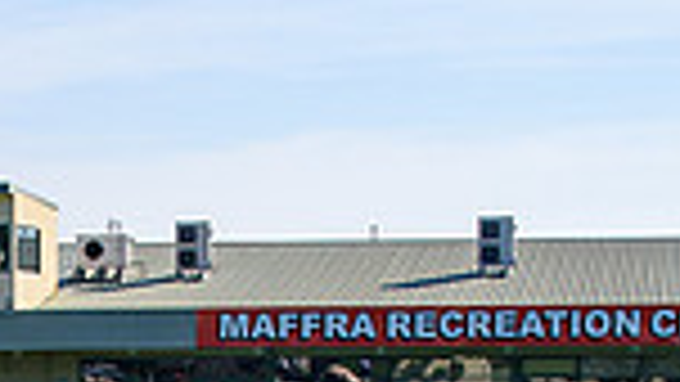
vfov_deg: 6.4
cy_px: 912
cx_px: 29
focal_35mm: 181
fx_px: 3264
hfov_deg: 11.8
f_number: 8
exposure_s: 1/250
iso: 100
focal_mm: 22
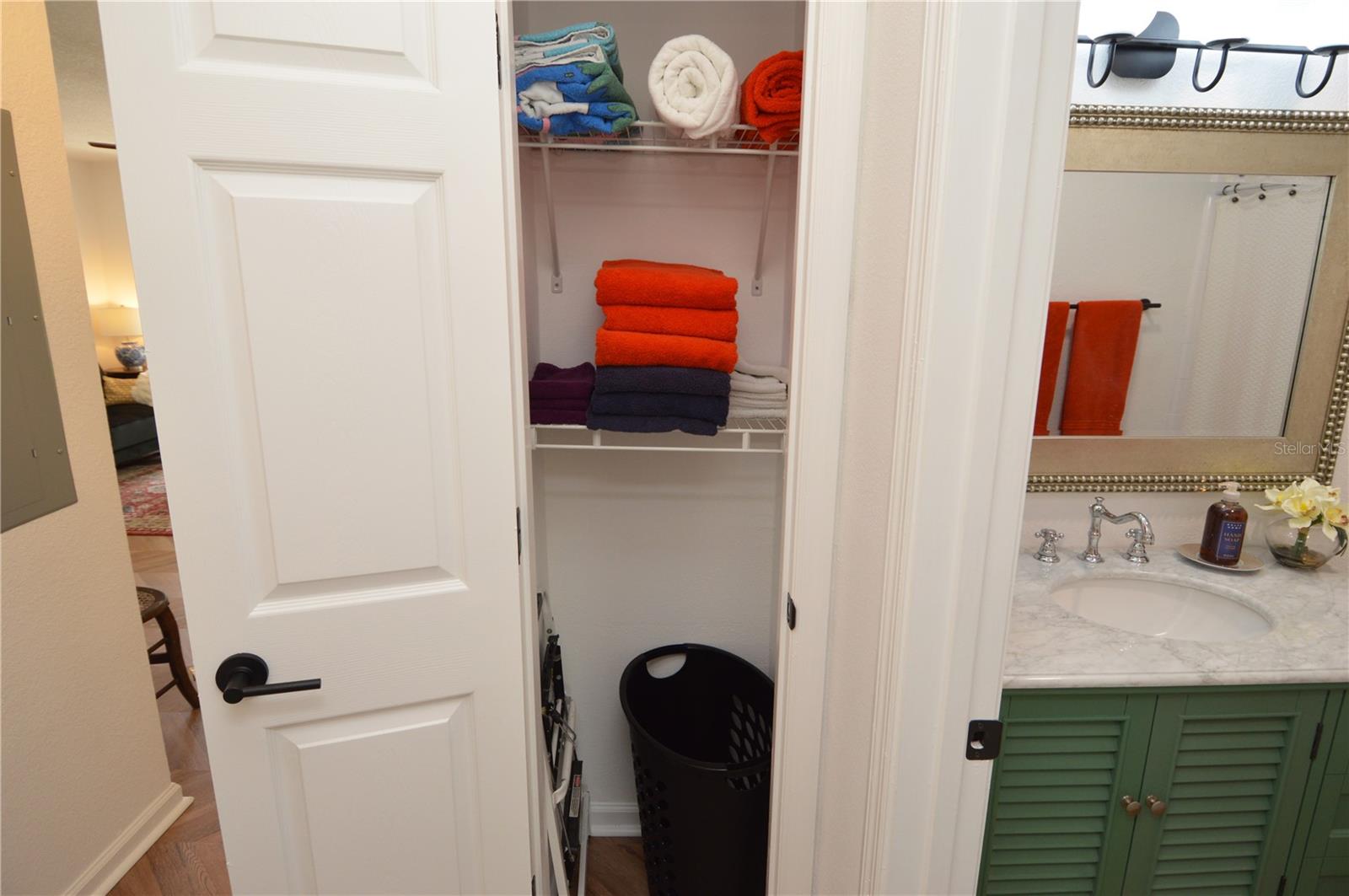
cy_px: 448
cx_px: 674
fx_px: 674
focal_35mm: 18
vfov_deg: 67.3
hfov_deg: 90.1
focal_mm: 12
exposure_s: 1/60
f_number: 4
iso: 400
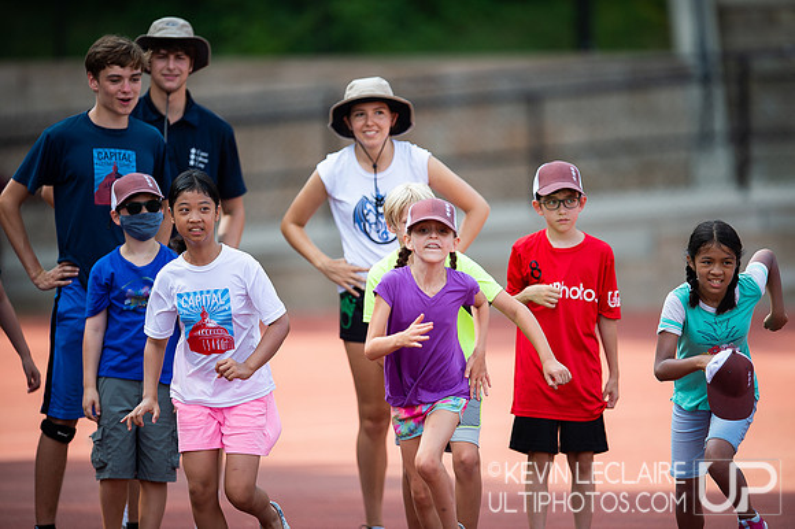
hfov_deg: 5.2
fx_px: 8828
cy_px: 264
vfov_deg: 3.4
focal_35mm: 400
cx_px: 398
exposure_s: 1/1600
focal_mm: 400
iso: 200
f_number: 2.8
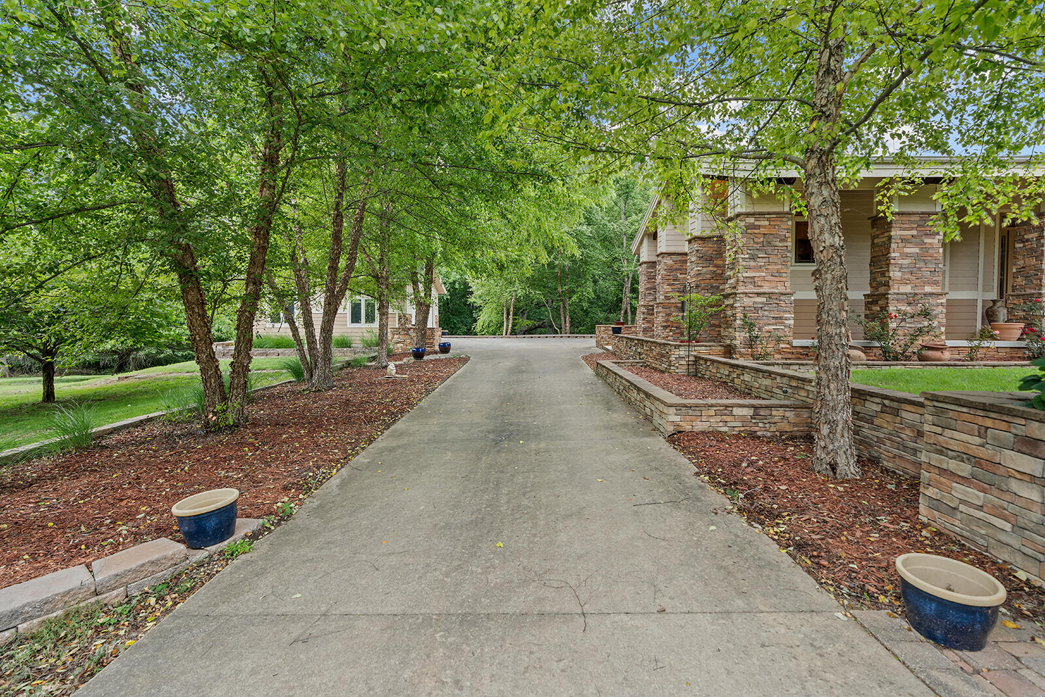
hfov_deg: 96.7
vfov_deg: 73.8
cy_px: 348
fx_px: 464
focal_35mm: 16
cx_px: 522
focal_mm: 16
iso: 400
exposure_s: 1/80
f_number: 5
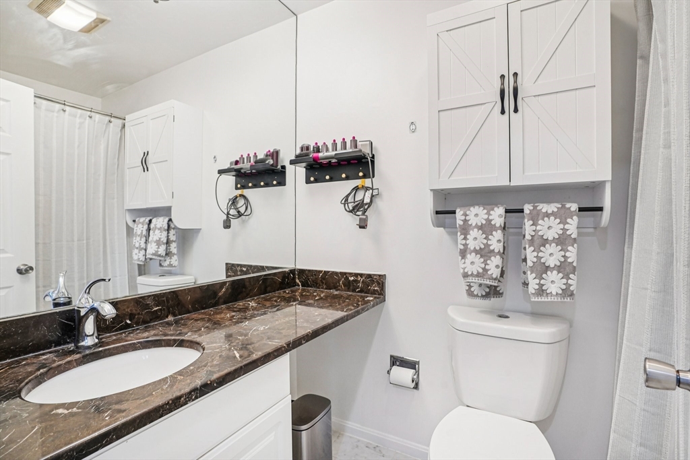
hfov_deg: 96.7
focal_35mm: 16
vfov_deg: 73.8
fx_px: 307
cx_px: 345
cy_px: 230
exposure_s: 1/30
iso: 640
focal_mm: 16
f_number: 8
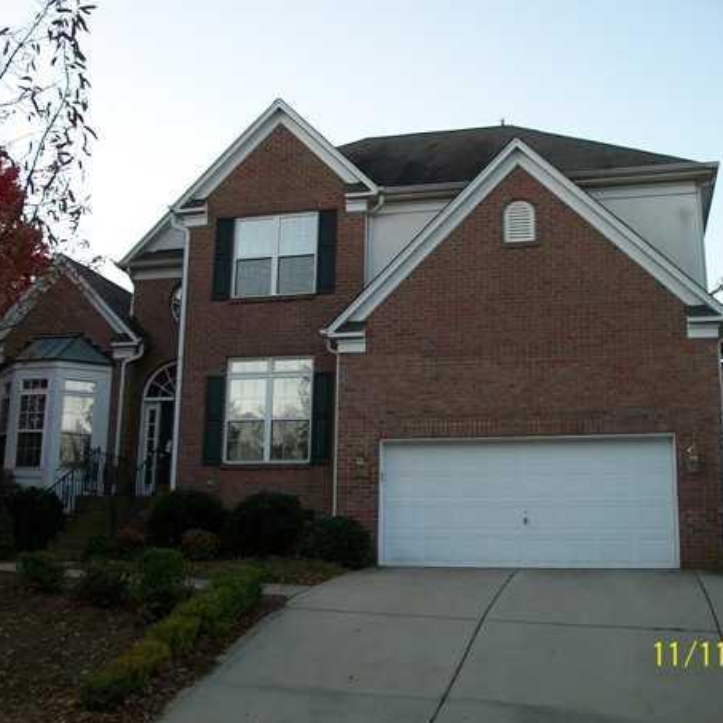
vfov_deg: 41.9
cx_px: 348
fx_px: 945
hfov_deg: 41.9
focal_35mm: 40
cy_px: 356
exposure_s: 1/50
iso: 80
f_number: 2.9
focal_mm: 5.7
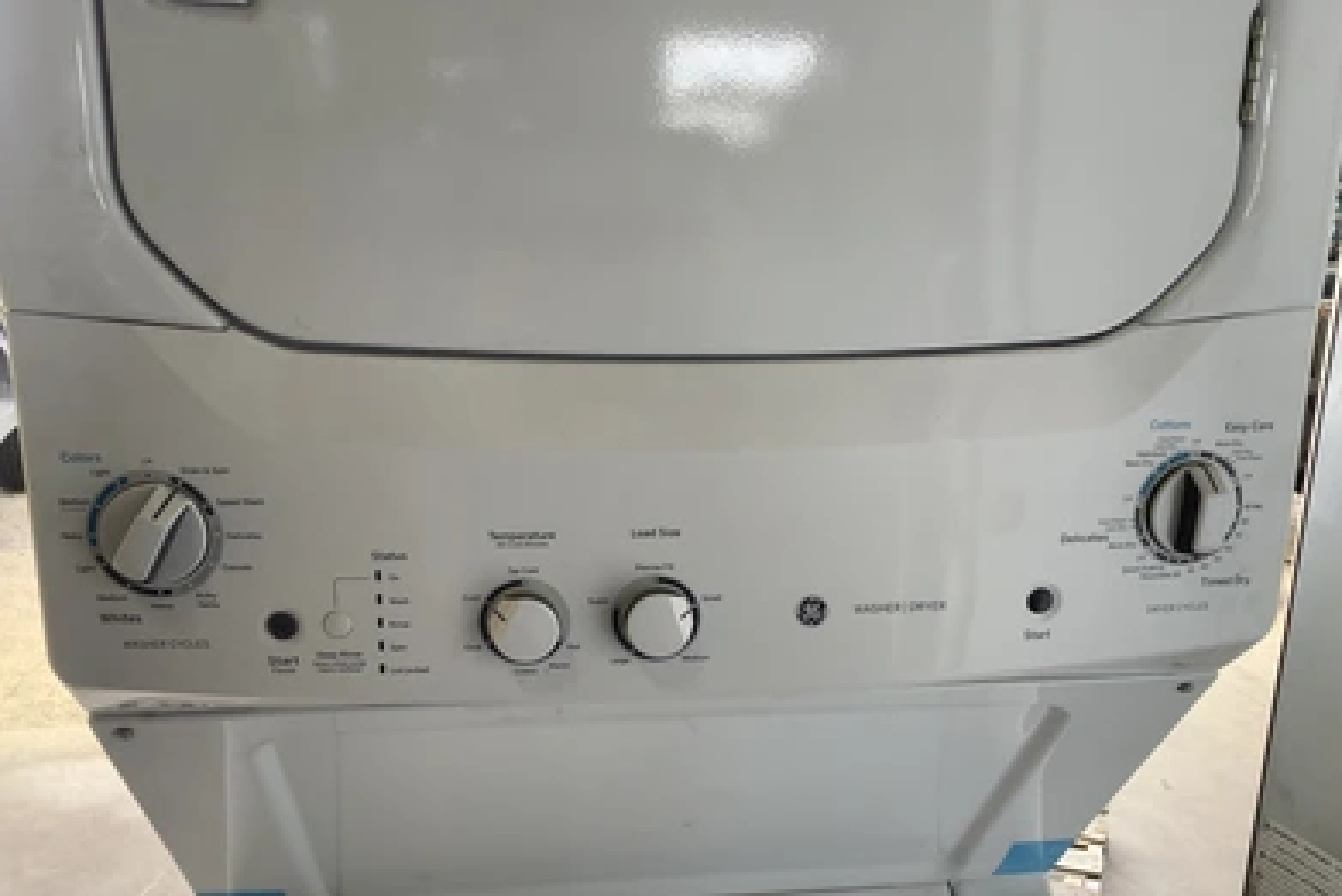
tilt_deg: -15.9
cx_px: 673
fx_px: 1231
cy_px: 512
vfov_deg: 39.9
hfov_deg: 57.2
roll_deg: -1.2
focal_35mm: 33
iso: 64
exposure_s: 1/120
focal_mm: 3.3
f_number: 2.4
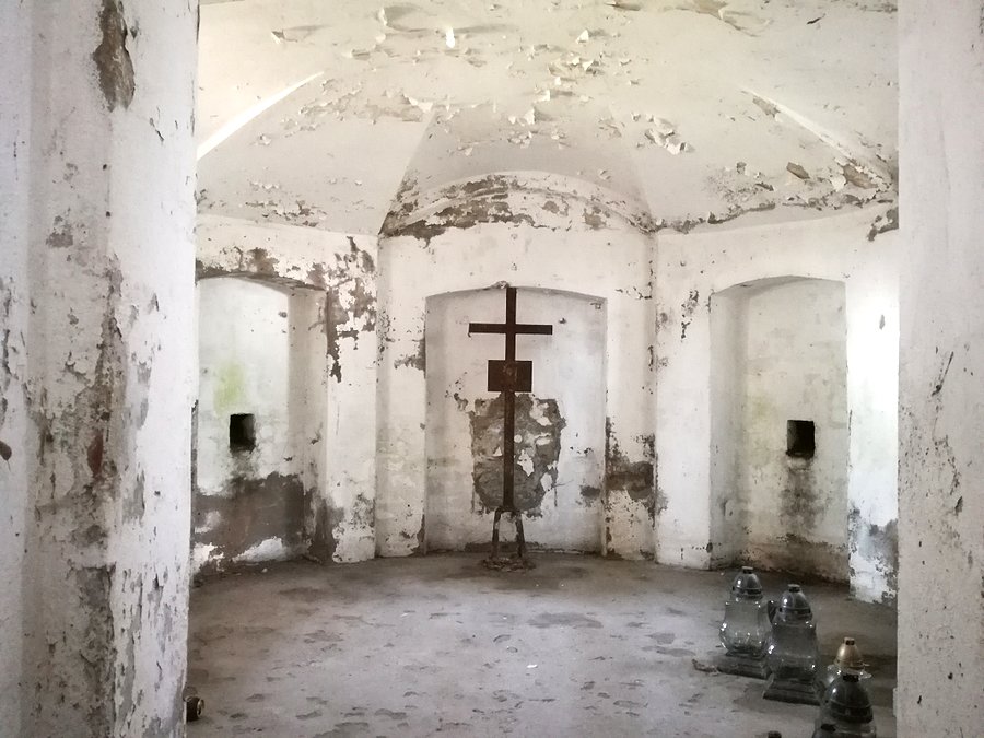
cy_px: 369
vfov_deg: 51.4
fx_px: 768
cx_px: 492
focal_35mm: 27
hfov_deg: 65.3
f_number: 2
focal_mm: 3.79
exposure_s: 1/14.3
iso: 800
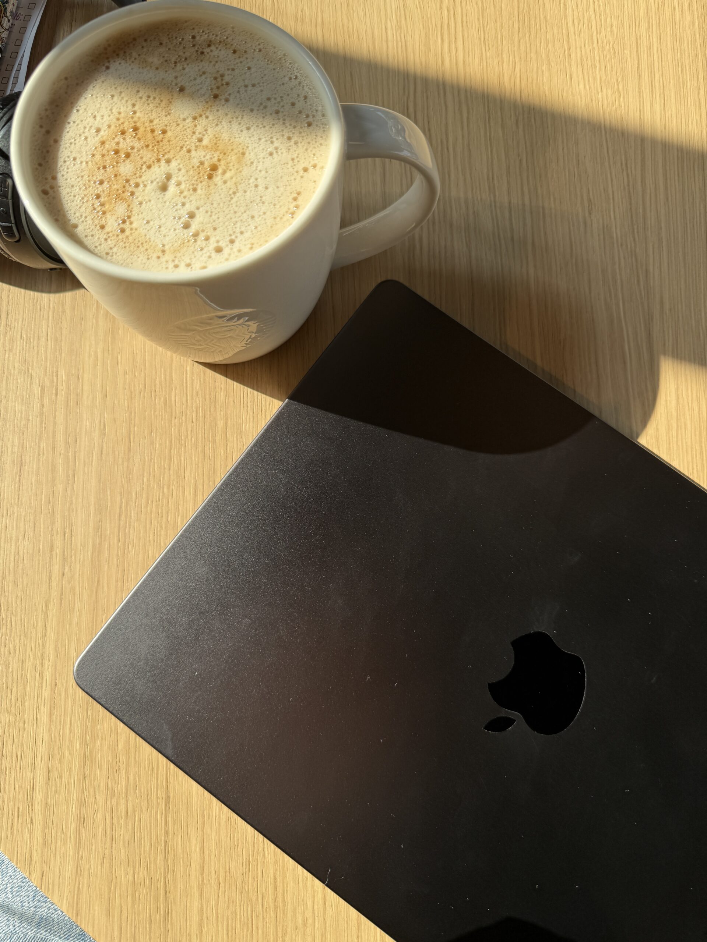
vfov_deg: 71.6
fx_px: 654
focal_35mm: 24
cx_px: 354
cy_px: 471
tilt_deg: -76.4
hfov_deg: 56.8
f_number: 1.78
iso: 80
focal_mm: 6.76
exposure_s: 1/967
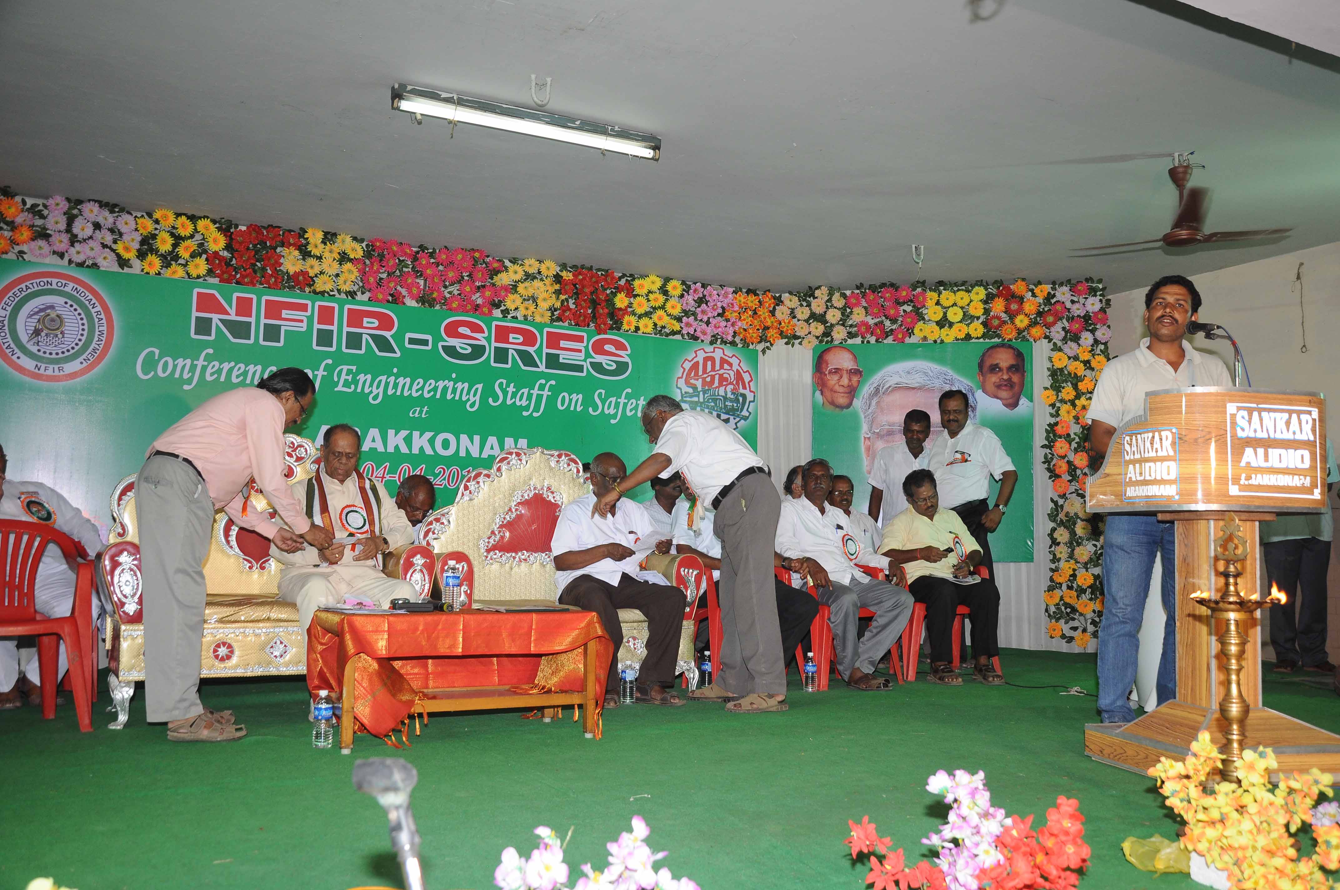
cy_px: 445
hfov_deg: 59.6
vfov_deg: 41.6
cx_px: 670
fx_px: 1171
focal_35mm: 32
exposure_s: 1/125
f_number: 6.3
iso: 400
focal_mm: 21
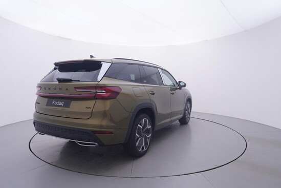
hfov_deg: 77.3
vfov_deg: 56.2
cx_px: 140
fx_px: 176
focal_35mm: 22
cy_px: 94
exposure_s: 1/80
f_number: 5
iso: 200
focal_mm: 15
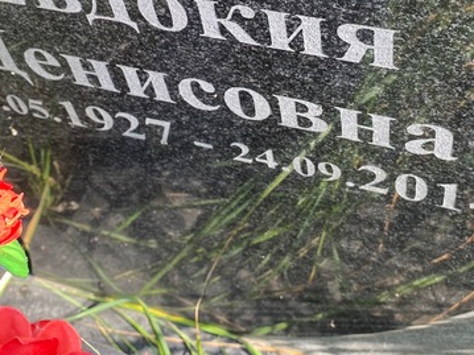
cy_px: 9
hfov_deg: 33.2
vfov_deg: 24.2
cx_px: 254
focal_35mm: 58
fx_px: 794
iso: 32
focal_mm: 4.25
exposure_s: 1/141
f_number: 1.8
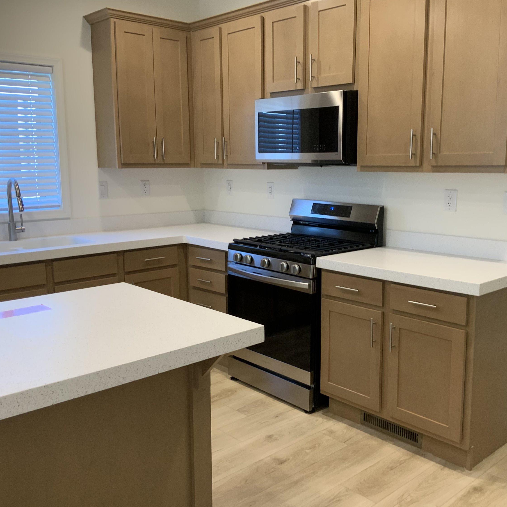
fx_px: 580
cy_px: 255
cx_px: 289
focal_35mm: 35
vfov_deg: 47.2
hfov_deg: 47.1
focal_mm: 3
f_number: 1.8
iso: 50
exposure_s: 1/60
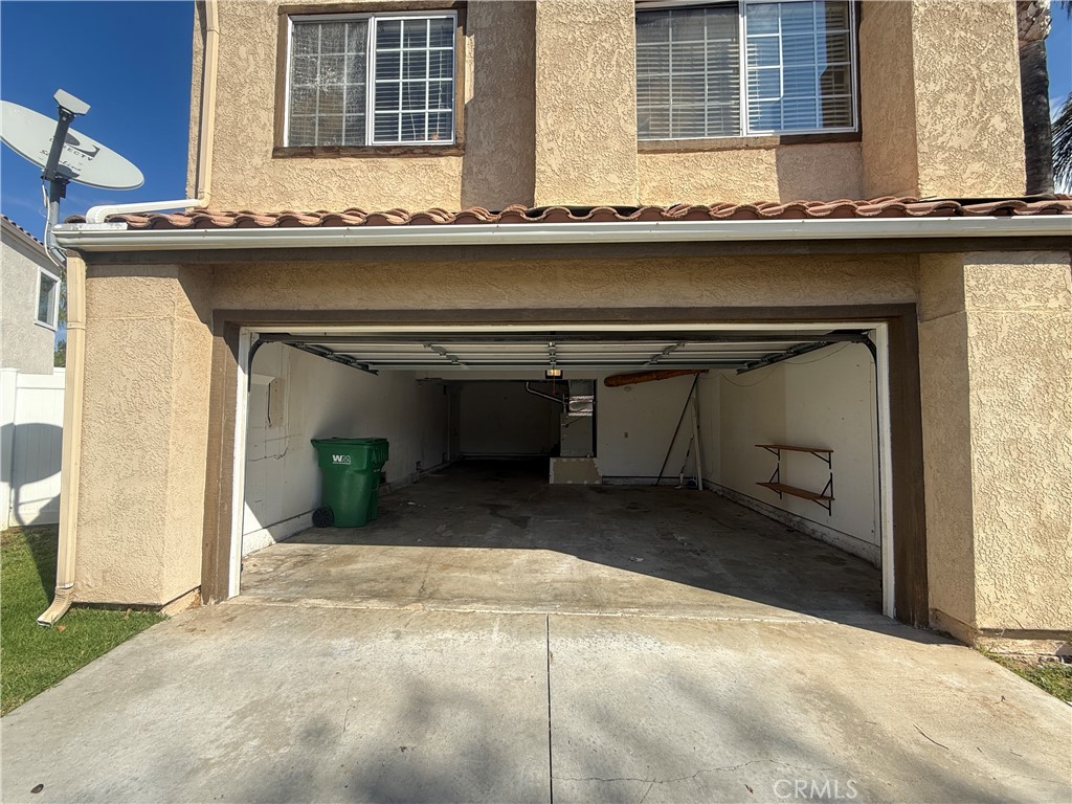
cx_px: 536
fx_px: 434
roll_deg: -0.9
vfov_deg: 85.7
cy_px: 402
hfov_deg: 102.1
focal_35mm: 14
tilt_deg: +2.4
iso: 50
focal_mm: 2.22
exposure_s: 1/602
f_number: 2.2
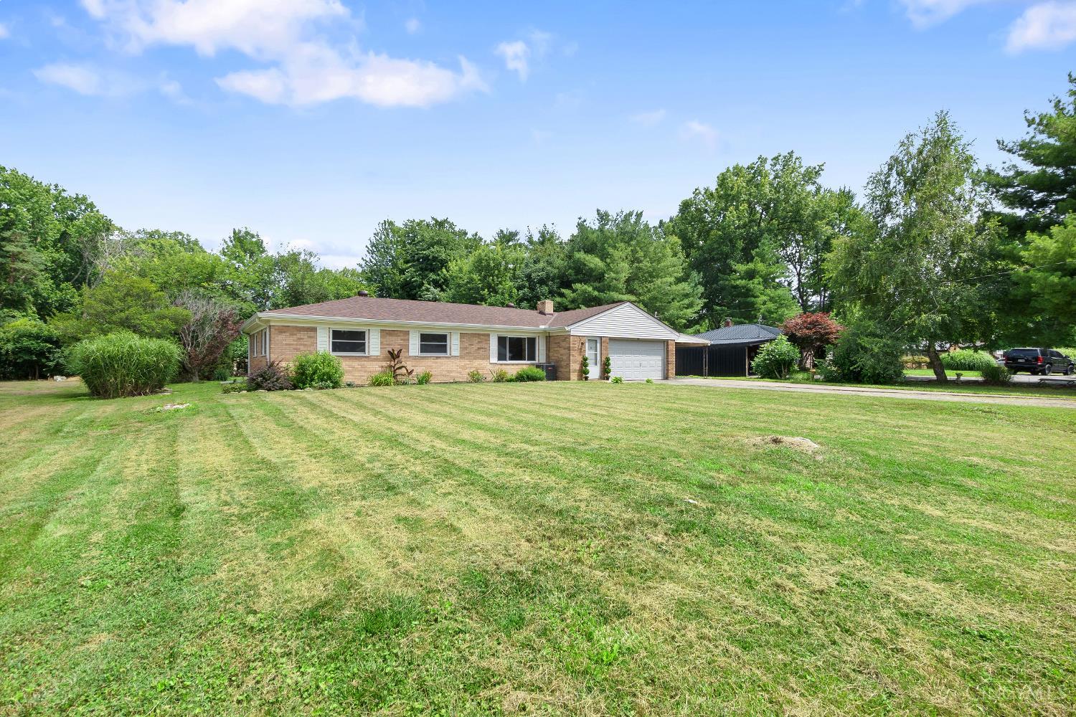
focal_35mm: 15
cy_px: 358
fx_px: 448
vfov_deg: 77.3
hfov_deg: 100.4
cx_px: 538
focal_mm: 10
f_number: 10
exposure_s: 1/125
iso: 400
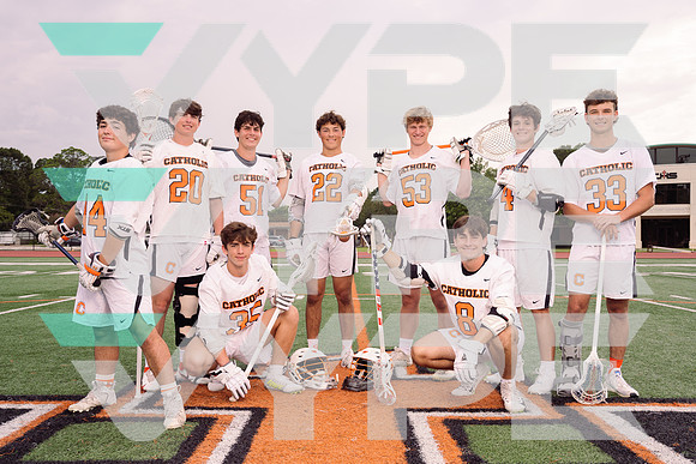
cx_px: 348
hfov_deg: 54.4
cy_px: 232
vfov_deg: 37.9
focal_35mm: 35
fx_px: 677
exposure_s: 1/200
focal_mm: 35
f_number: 7.1
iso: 64
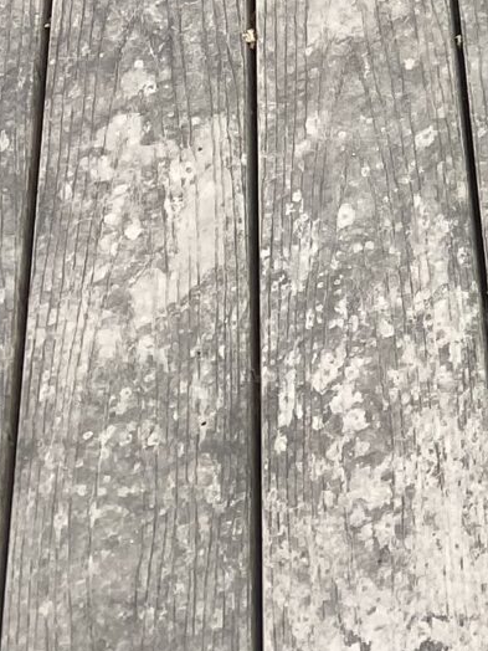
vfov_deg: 13.9
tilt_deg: -34.4
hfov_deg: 10.2
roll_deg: -0.3
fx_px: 2387
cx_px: 1166
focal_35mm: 127
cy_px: -506
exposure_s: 1/613
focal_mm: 4.25
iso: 32
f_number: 1.8
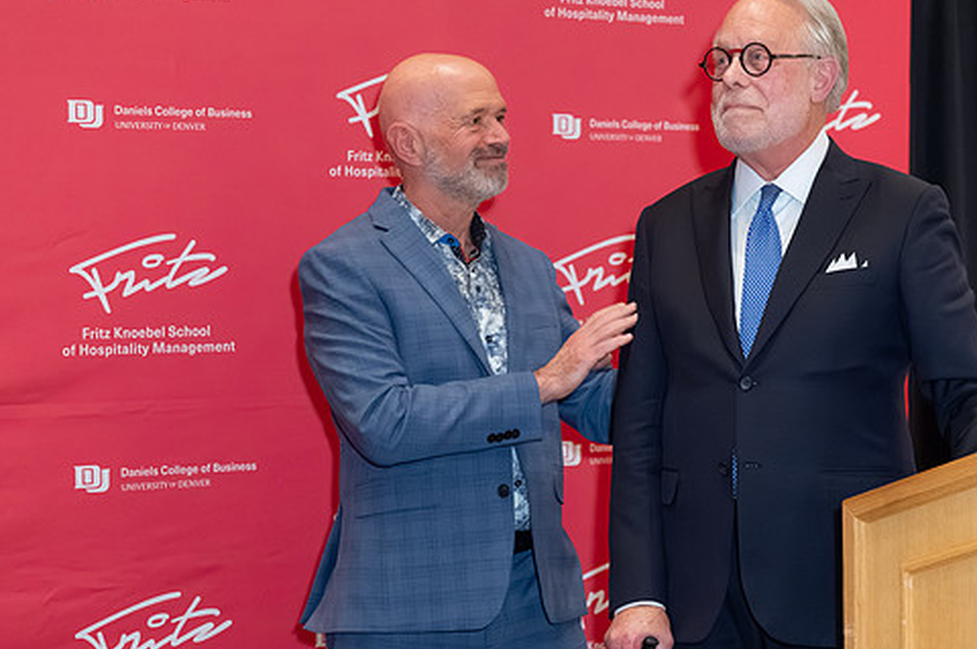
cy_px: 350
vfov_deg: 13.1
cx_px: 523
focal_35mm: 104
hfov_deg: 19.7
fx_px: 2820
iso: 8000
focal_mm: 77
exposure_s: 1/125
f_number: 4
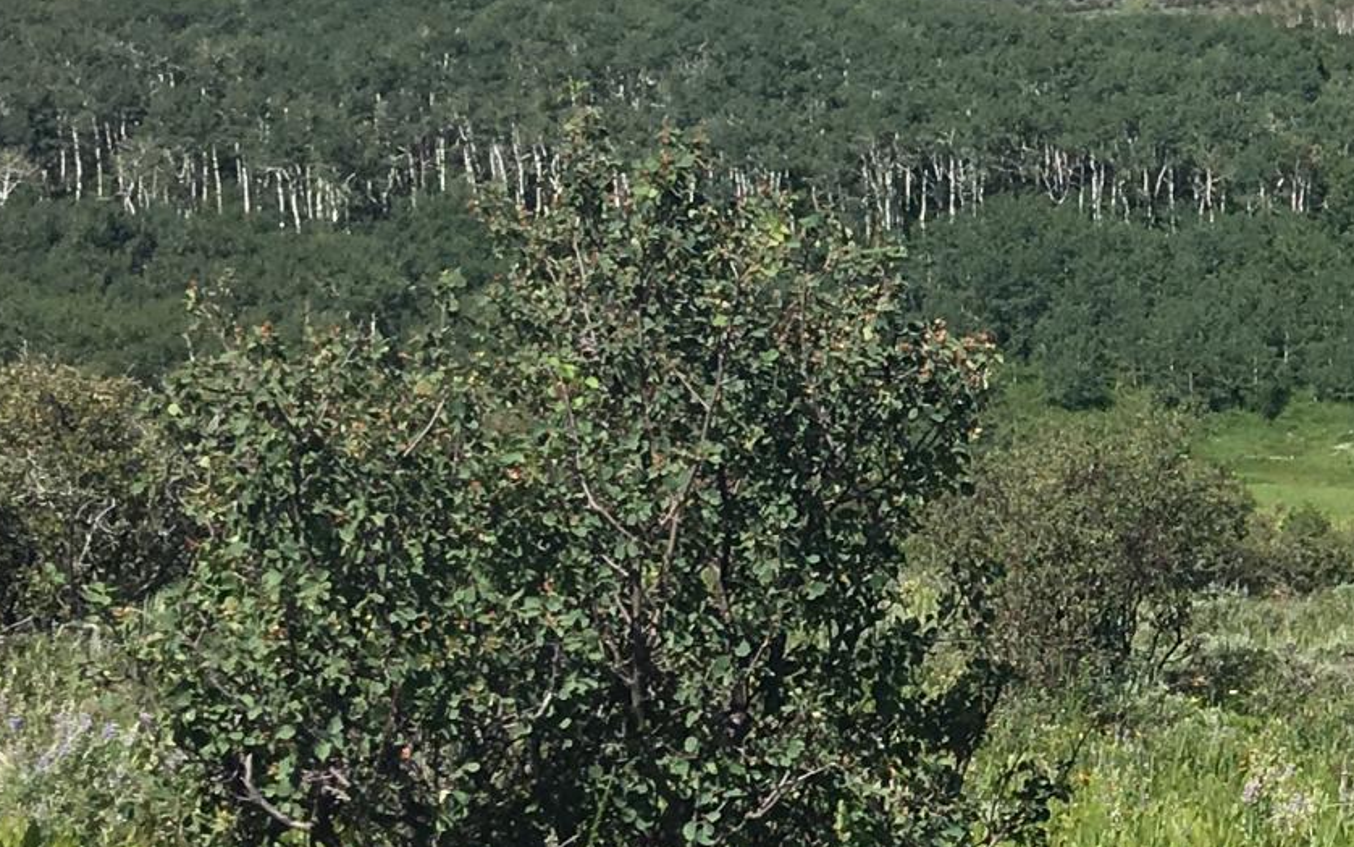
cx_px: 2272
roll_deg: -1.9
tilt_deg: -6.5
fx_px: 4060
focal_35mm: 110
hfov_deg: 16.5
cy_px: 436
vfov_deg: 11.9
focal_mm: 4.15
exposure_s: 1/1709
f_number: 2.2
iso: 25
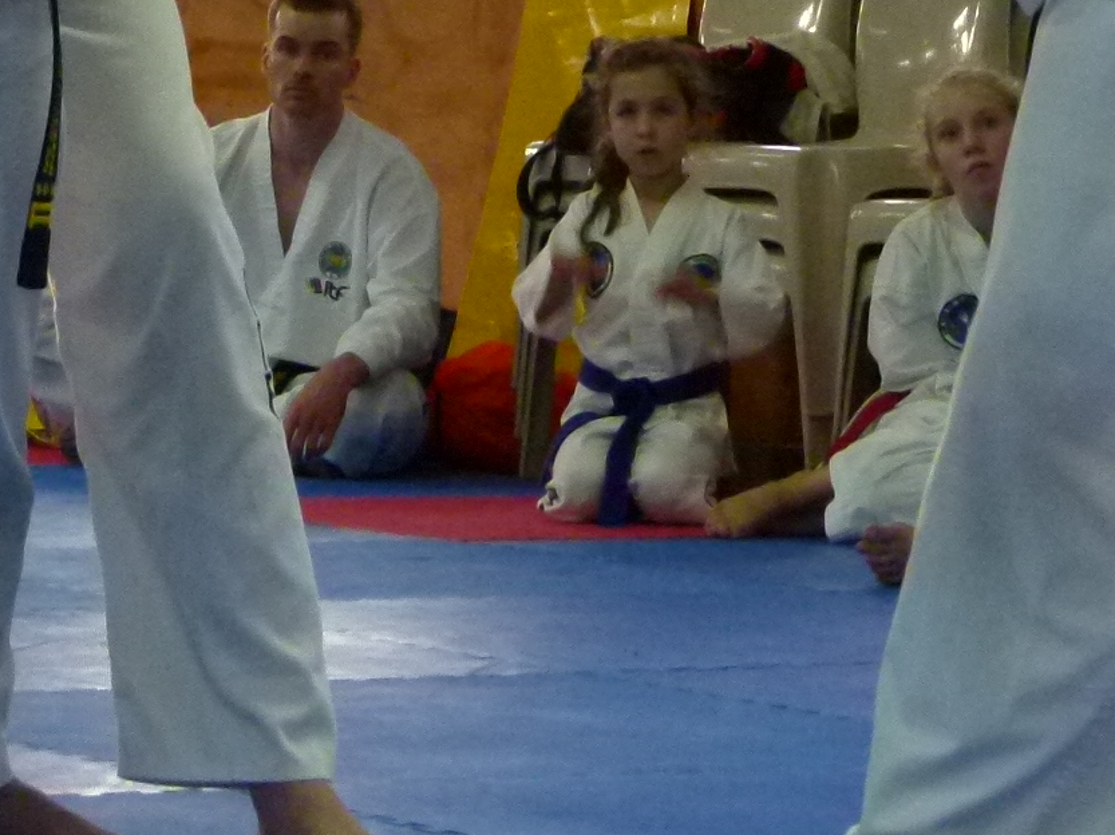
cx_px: 424
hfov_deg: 9.6
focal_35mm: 206
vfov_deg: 7.1
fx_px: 6633
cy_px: -270
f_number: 3.3
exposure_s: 1/40
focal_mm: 12.1
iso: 400
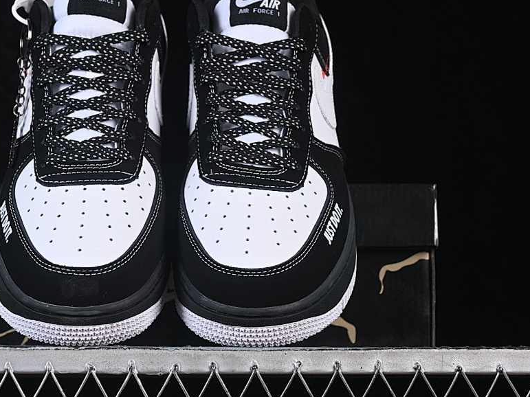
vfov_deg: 14.6
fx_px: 1546
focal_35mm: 101
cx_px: 175
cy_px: 191
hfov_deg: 19.4
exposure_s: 1/60
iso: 160
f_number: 6.3
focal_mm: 50
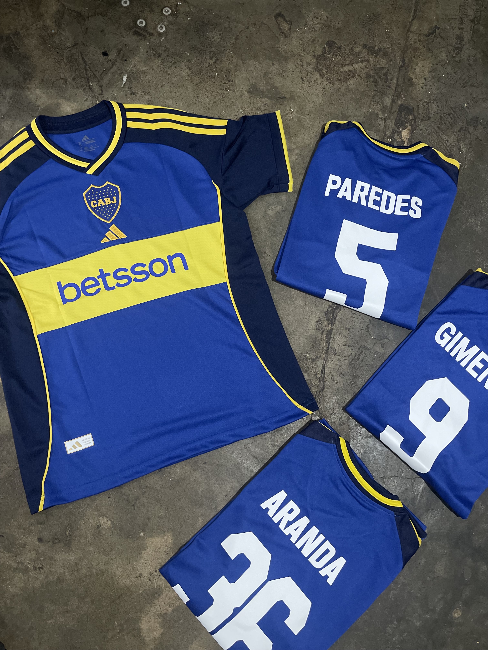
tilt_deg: -80.7
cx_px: 244
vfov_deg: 67.3
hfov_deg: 53.1
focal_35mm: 26
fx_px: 489
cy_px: 325
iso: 500
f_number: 1.6
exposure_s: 1/25
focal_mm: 5.1
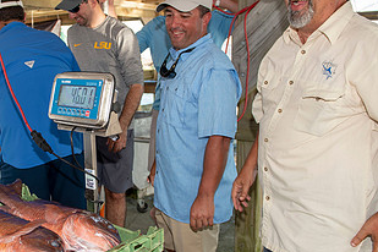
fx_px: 472
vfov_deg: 29.9
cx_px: 91
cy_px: 121
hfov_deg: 42.2
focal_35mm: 45
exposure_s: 1/100
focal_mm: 24
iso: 100
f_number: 3.5
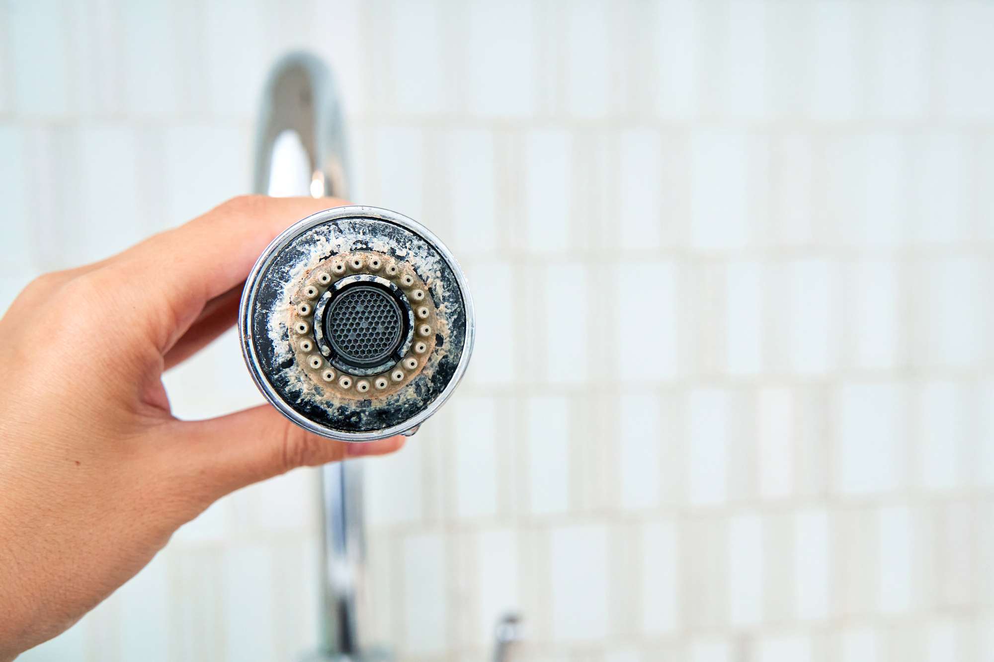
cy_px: 331
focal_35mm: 38
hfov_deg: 50.7
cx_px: 497
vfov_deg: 35.0
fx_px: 1049
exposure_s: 1/60
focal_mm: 38
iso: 2000
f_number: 6.3
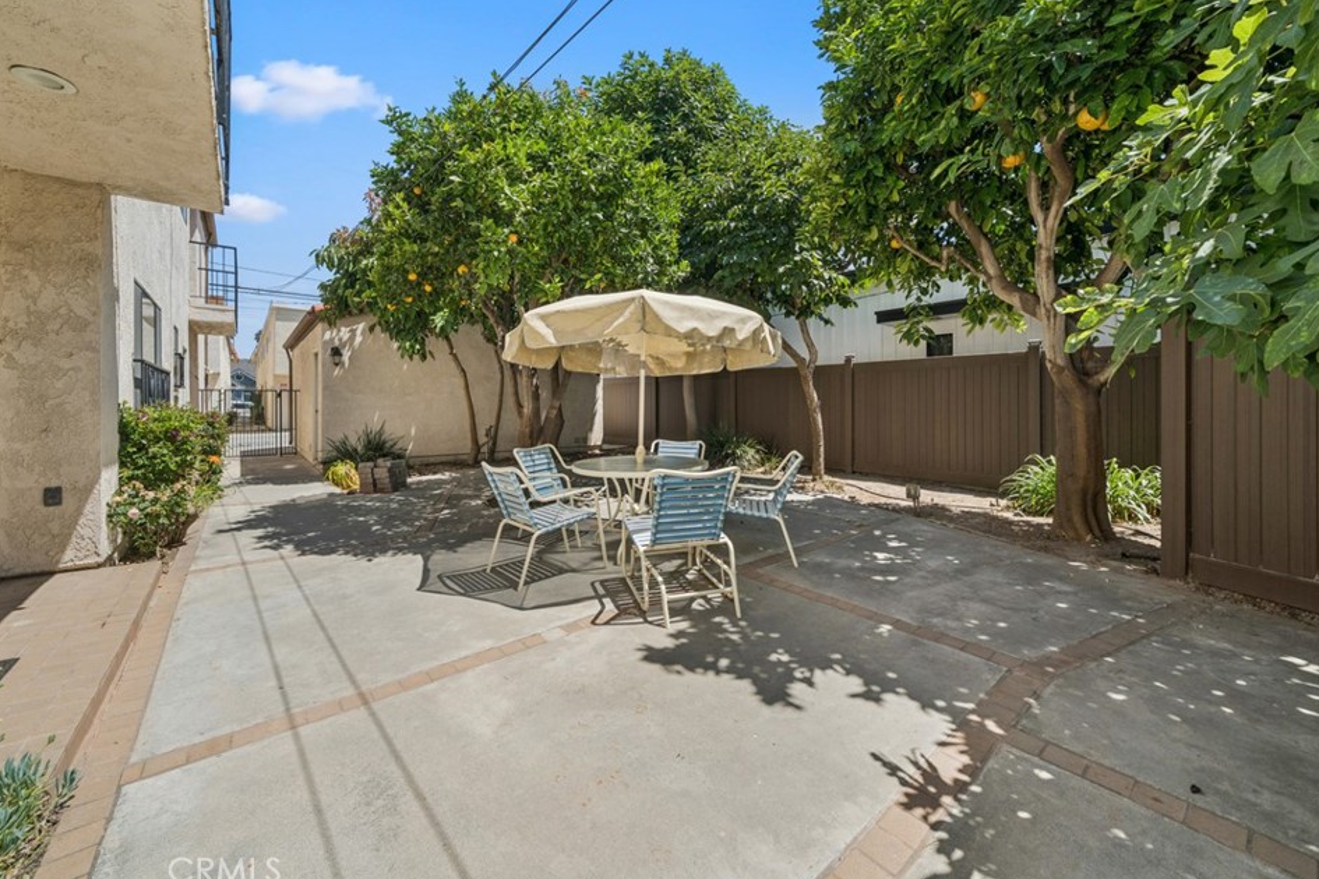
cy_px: 414
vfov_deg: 85.3
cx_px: 649
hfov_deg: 108.3
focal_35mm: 13
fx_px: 476
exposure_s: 1/160
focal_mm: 12
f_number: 8
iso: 100
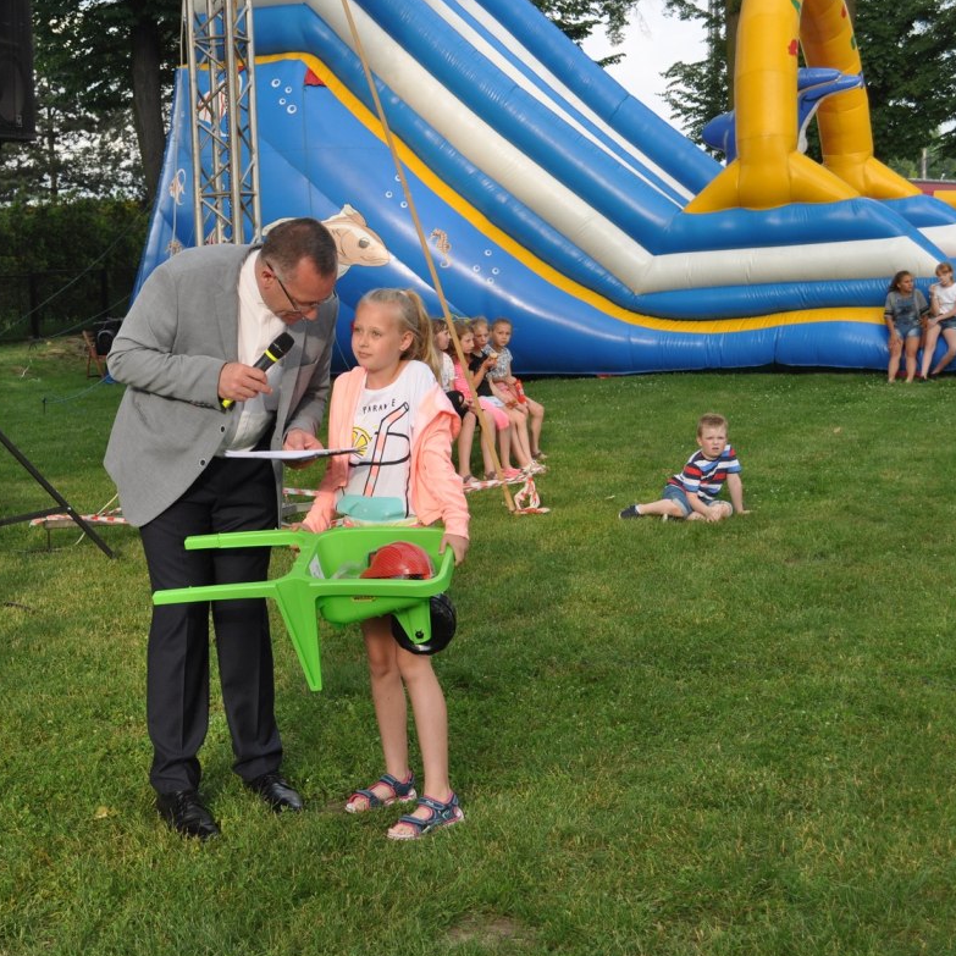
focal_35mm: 57
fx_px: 1770
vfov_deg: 30.2
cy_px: 479
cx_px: 273
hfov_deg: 29.9
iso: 200
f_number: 6.3
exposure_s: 1/160
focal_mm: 29
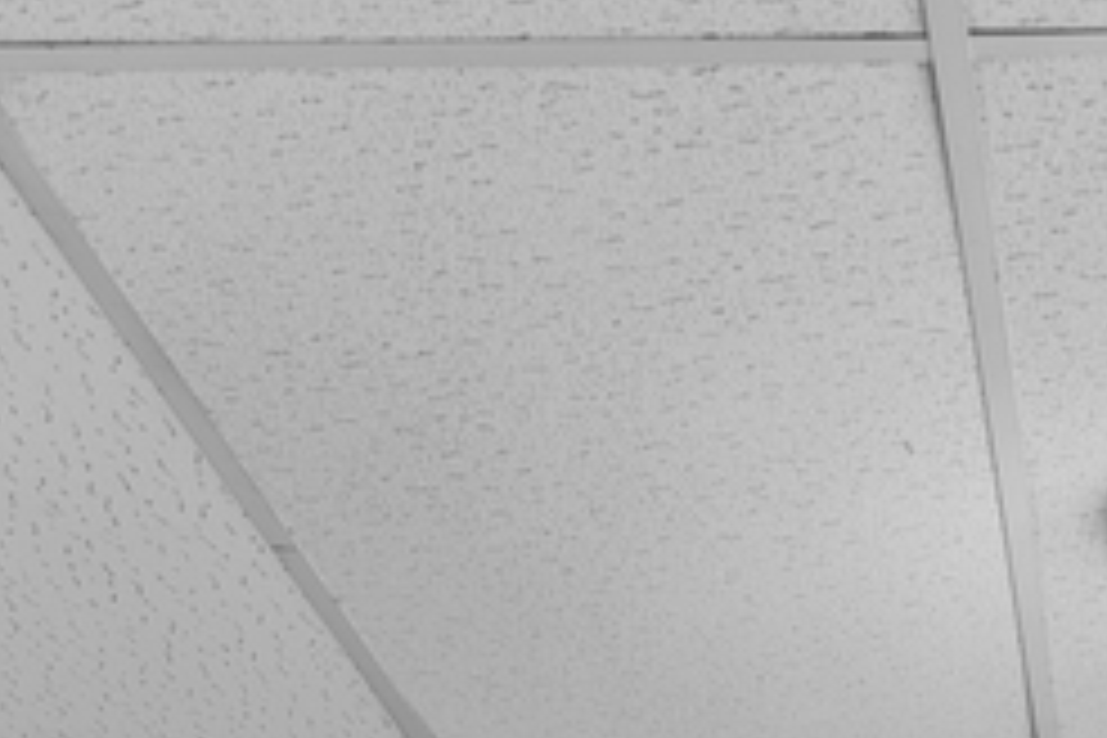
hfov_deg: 20.9
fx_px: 2829
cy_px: 1786
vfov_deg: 11.9
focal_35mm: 92
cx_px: 1262
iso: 125
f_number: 2.8
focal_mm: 14
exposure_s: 1/20
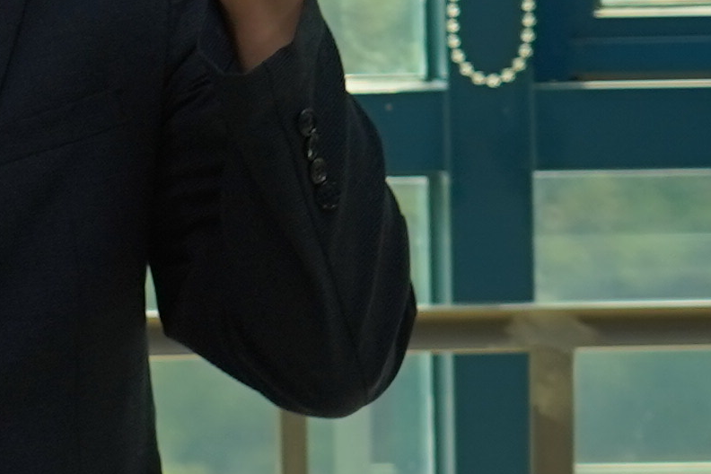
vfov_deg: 3.1
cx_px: -703
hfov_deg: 4.5
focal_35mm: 447
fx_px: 8828
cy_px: -142
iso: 200
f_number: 4
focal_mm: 59
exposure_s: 1/160
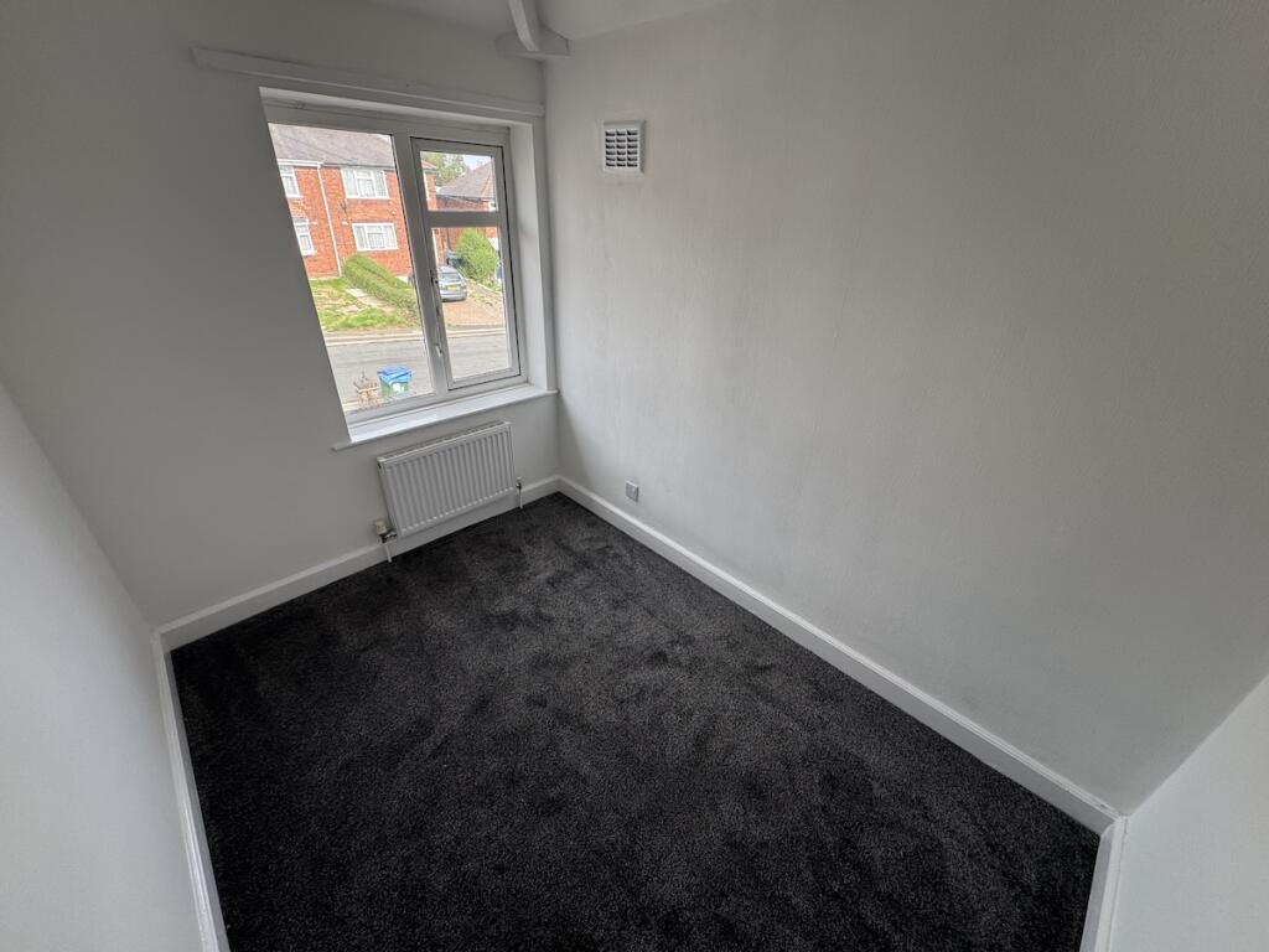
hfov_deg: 102.1
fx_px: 513
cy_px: 476
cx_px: 634
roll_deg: -2.1
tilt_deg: -29.7
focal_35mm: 14
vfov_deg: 85.7
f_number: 2.2
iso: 40
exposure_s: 1/116
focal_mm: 2.22
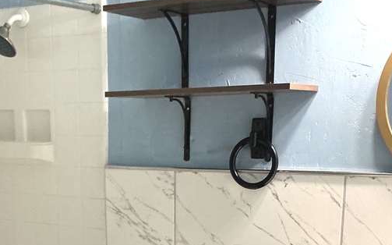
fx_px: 705
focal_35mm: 66
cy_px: 297
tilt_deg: -14.5
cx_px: 115
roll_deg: +0.5
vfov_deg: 18.6
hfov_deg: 30.7
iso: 125
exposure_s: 1/60
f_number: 1.8
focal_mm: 3
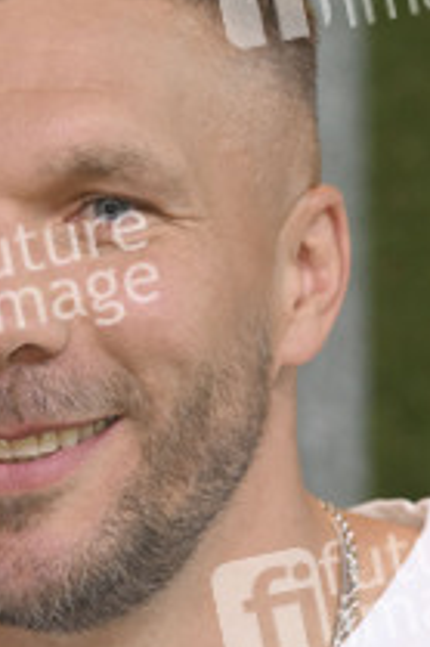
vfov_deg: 7.2
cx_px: 90
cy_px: 440
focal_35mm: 287
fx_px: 5150
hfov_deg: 4.8
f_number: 4
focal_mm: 150
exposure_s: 1/250
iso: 800
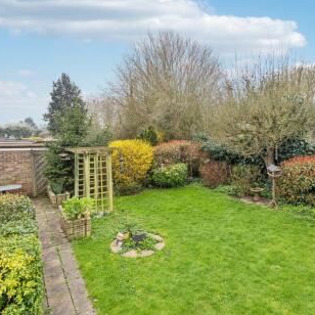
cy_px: 161
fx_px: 216
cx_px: 199
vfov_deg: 72.1
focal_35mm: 21
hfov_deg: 70.8
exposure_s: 1/200
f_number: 7.1
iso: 320
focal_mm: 16
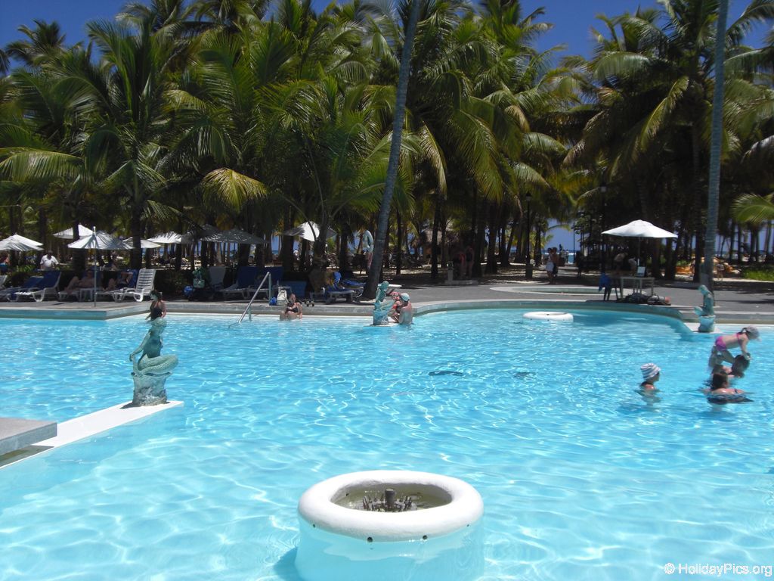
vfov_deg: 37.7
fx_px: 850
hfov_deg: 49.0
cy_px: 290
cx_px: 387
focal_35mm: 38
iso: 64
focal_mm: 6.2
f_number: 8
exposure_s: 1/320
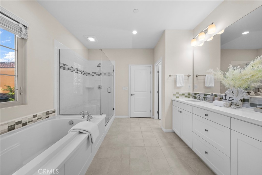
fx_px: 87
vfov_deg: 90.0
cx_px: 131
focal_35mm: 12
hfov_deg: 112.6
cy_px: 88
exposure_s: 1/20
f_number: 8
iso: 800
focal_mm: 12
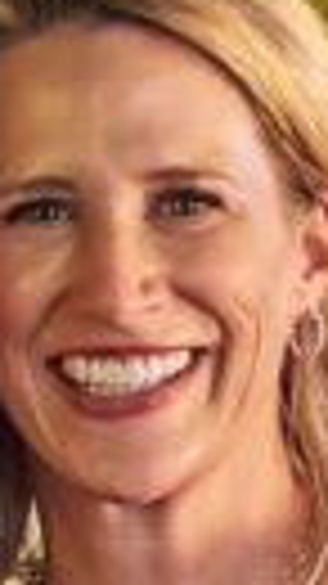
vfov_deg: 2.8
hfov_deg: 1.6
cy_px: 333
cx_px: 18
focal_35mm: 774
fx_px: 11983
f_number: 3.2
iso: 3200
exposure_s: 1/80
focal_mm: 160
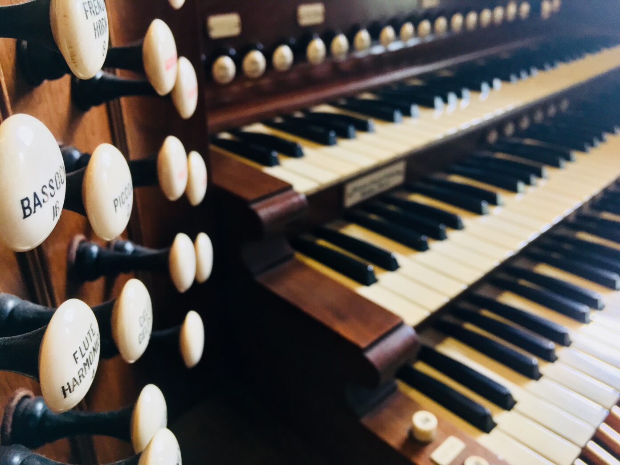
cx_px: 310
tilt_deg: -29.7
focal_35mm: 29
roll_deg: -1.5
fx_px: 519
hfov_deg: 61.7
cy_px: 232
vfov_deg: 48.2
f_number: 2.2
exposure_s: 1/33
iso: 125
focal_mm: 4.15
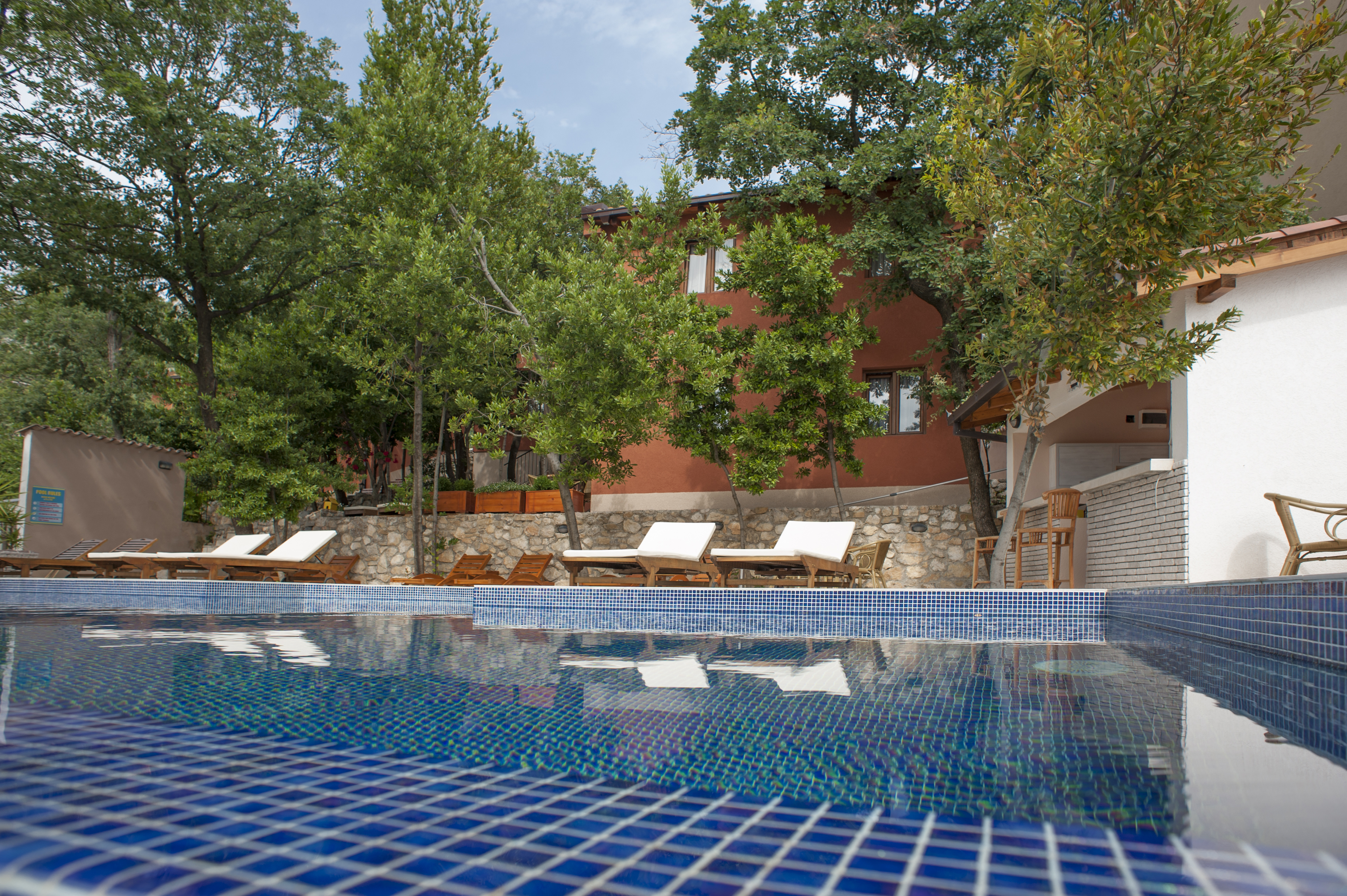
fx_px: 748
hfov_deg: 84.0
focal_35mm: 20
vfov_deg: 61.9
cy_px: 448
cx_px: 674
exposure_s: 1/320
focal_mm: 20
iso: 200
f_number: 6.3
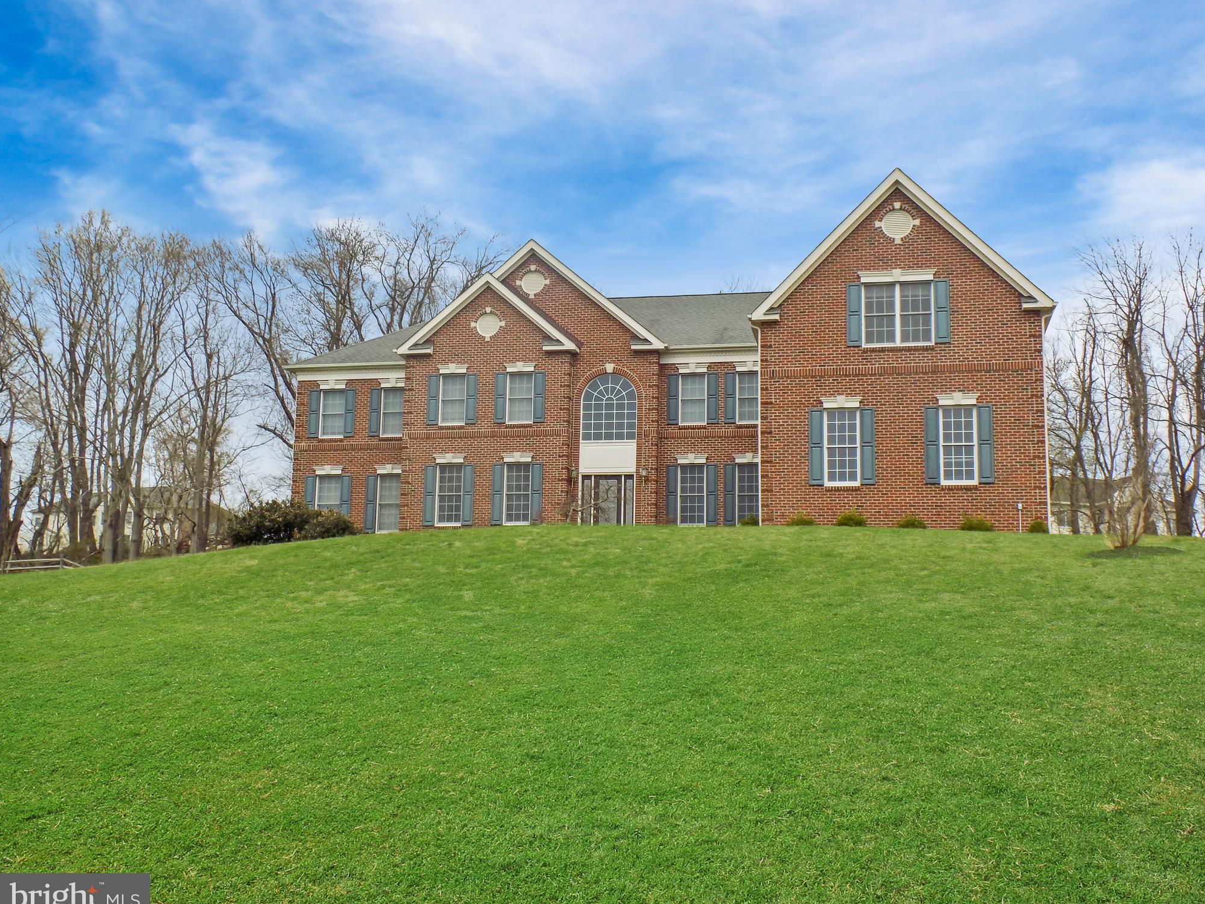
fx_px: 1323
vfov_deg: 37.7
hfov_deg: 49.0
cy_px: 459
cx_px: 618
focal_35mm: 38
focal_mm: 6.6
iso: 80
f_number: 3.5
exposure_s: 1/500
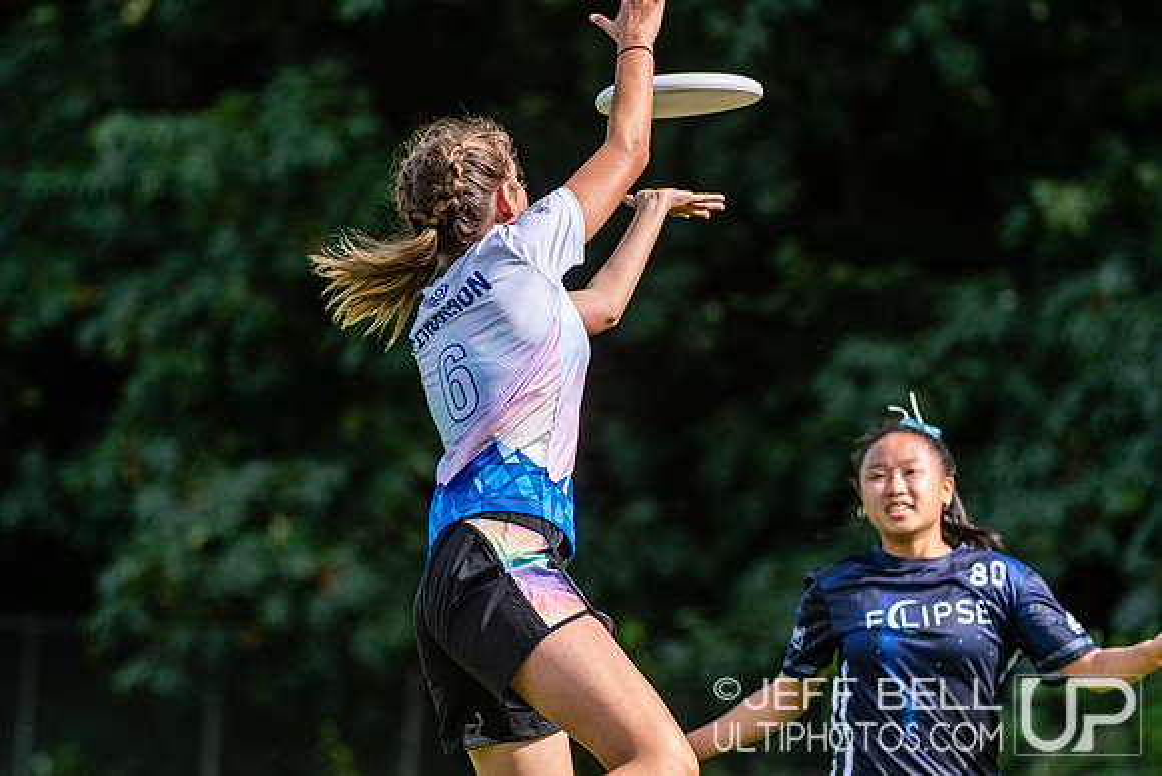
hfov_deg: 6.9
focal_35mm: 300
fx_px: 9685
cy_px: 388
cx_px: 581
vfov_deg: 4.6
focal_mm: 200
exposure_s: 1/1000
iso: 100
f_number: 4
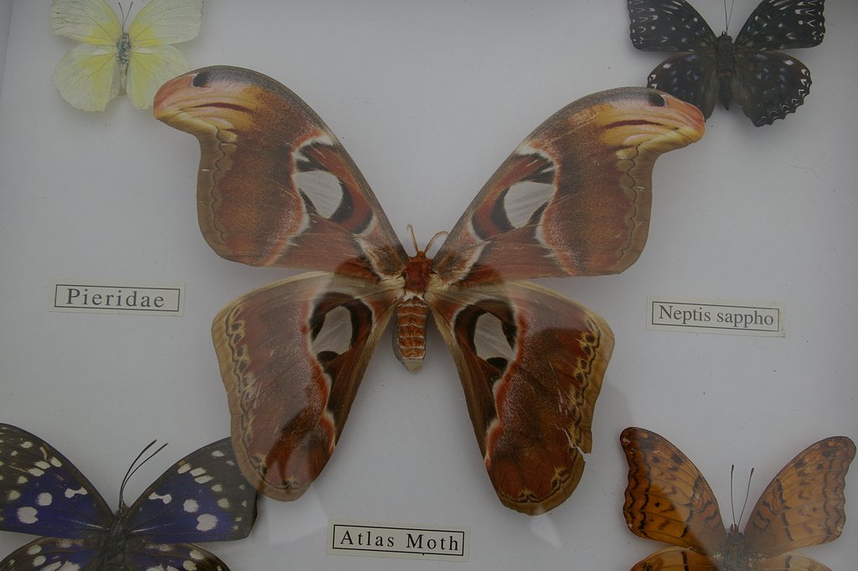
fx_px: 929
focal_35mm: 39
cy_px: 286
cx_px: 429
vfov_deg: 34.2
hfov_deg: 49.6
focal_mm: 26
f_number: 8
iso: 200
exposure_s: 1/180
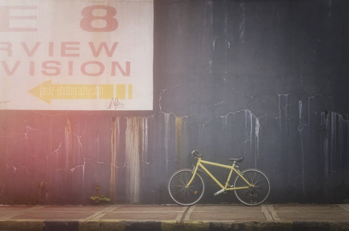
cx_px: 174
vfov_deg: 18.1
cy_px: 116
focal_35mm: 75
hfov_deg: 27.0
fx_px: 726
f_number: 2.8
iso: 200
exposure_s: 1/1500
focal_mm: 50
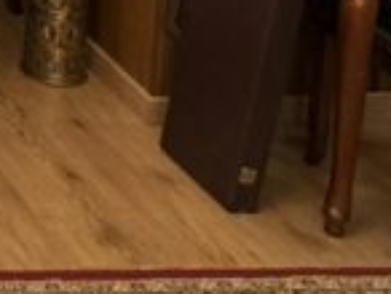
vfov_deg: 10.5
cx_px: -600
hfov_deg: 12.1
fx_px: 1392
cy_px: -394
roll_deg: +0.6
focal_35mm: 123
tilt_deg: -7.9
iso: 250
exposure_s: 1/50
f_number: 1.78
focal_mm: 6.76
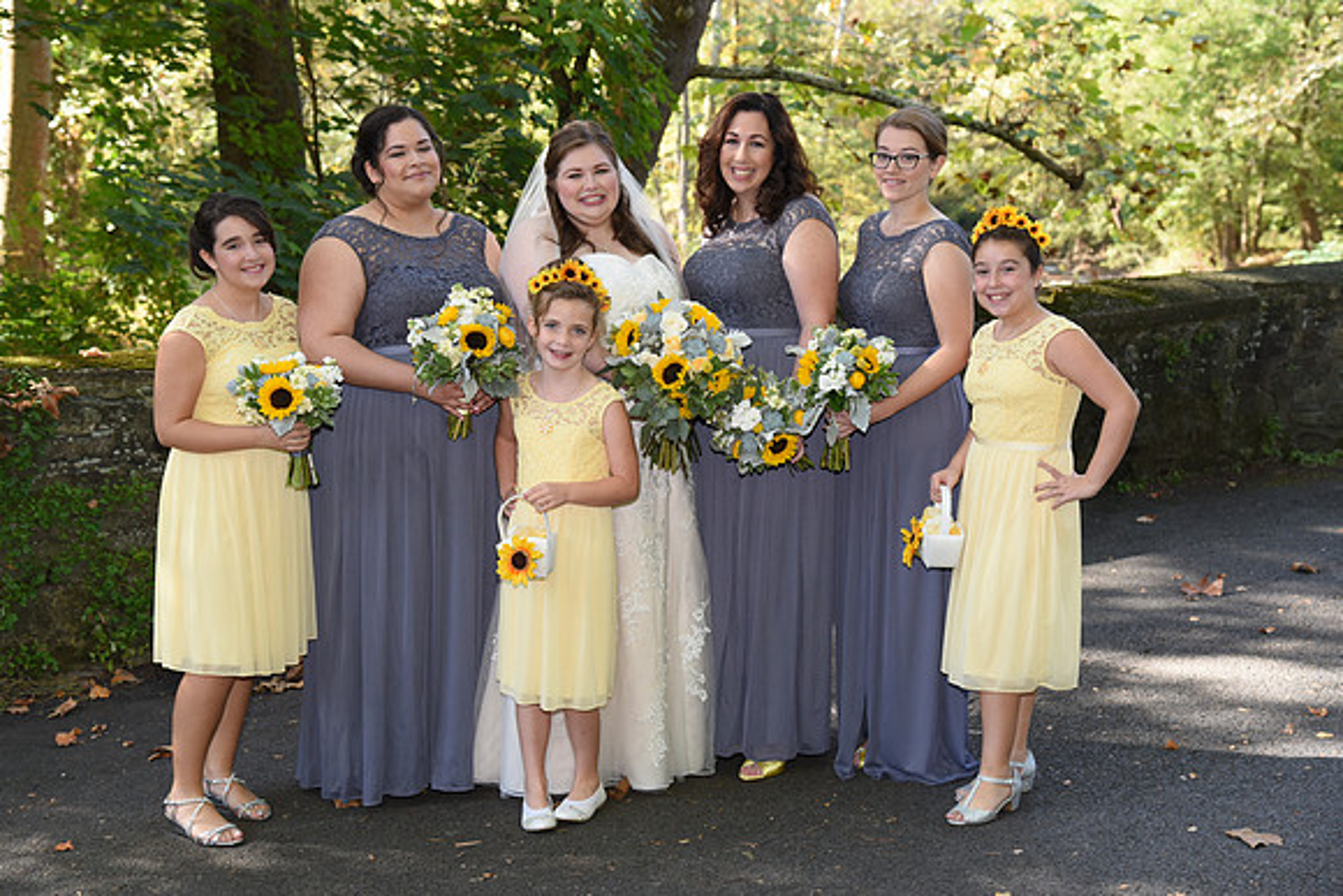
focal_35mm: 55
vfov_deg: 24.6
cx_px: 672
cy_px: 448
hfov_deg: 36.2
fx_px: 2052
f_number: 5
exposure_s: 1/200
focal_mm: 55
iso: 640
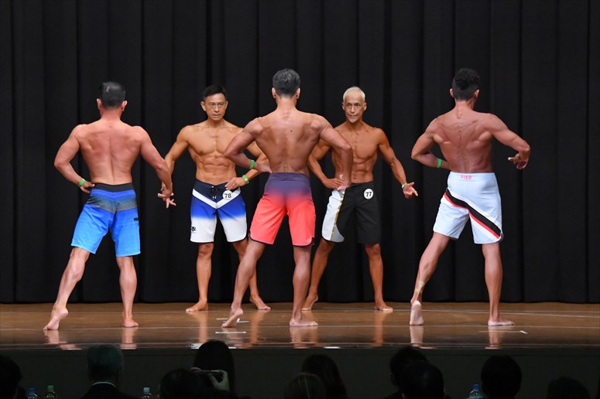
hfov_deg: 12.2
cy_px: 200
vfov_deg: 8.2
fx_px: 2799
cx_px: 300
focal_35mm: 168
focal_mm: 112
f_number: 5.6
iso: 8000
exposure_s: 1/400
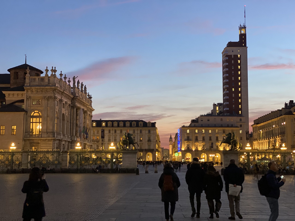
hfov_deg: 36.8
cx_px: 148
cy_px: 110
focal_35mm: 52
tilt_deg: +6.4
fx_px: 443
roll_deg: -0.6
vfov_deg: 28.0
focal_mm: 6
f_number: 2
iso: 500
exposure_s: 1/33
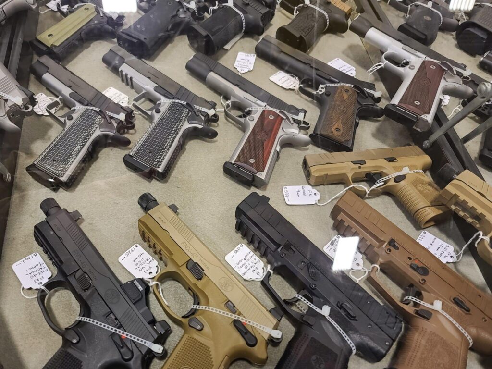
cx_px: 246
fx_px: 355
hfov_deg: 69.4
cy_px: 184
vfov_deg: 54.9
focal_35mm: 25
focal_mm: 7
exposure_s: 1/60
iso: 250
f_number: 1.8
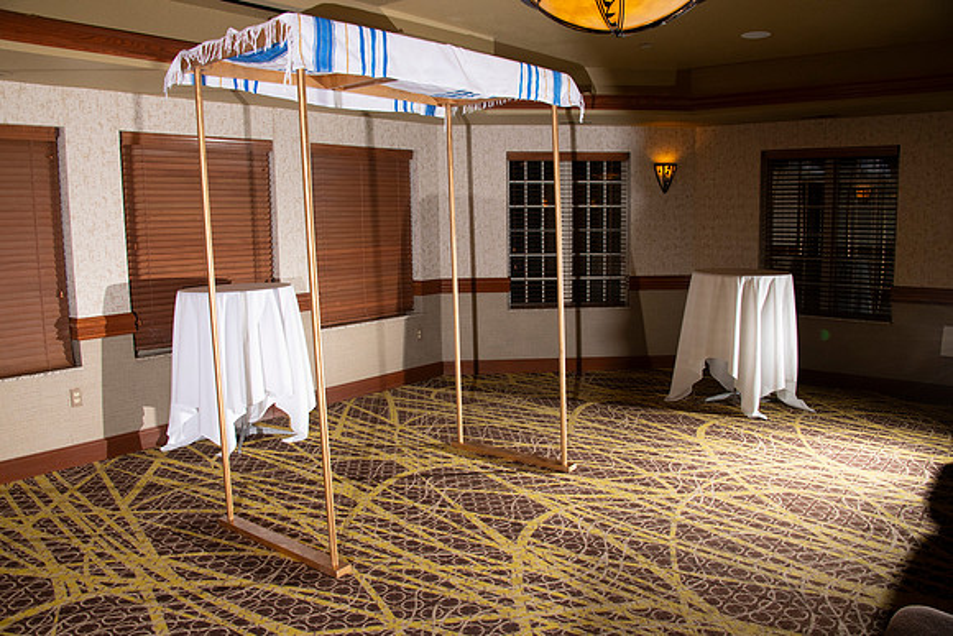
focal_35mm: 28
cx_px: 476
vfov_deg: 46.4
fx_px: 741
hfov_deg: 65.5
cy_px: 318
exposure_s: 1/160
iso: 1250
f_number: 7.1
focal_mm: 28
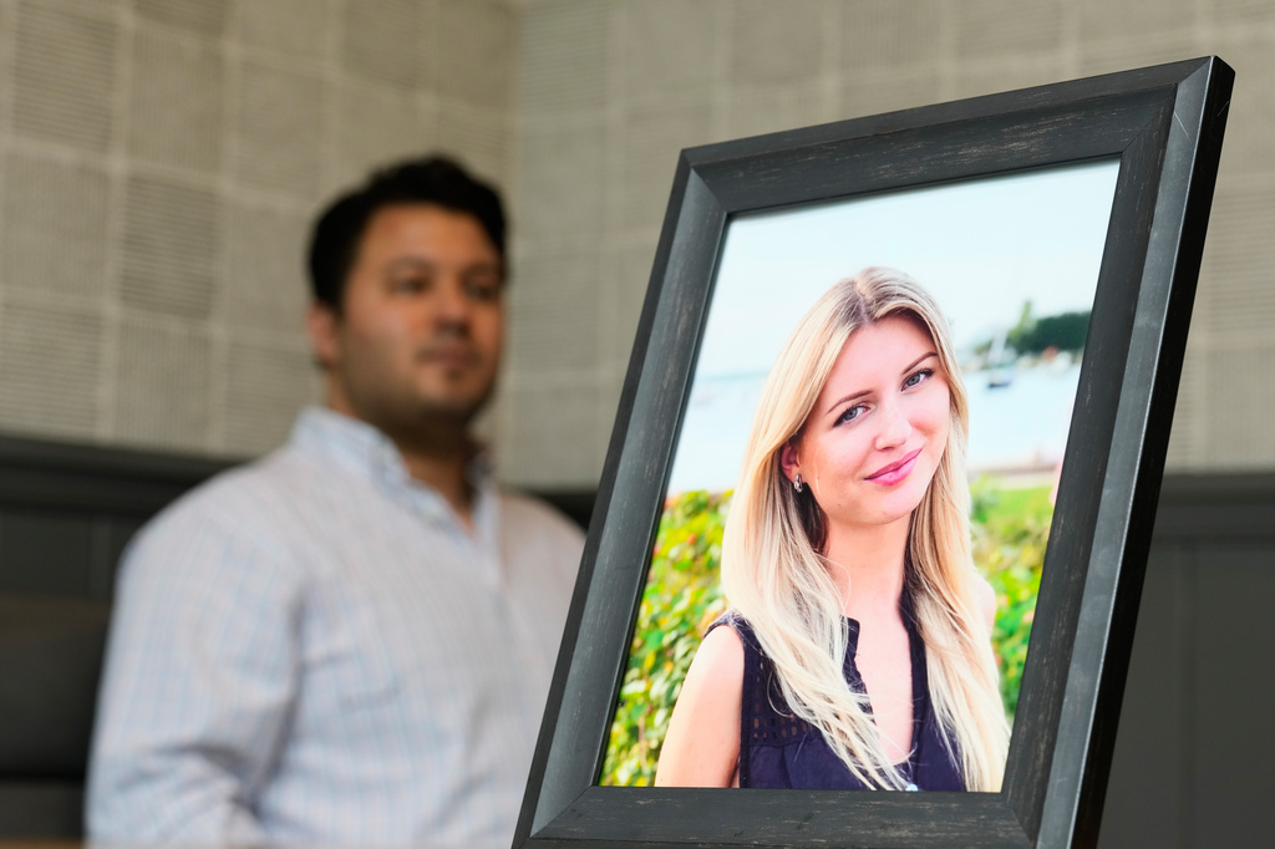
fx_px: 2974
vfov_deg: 16.3
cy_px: 424
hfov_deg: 24.2
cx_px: 638
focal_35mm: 84
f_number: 7.1
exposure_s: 1/100
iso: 800
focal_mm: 84
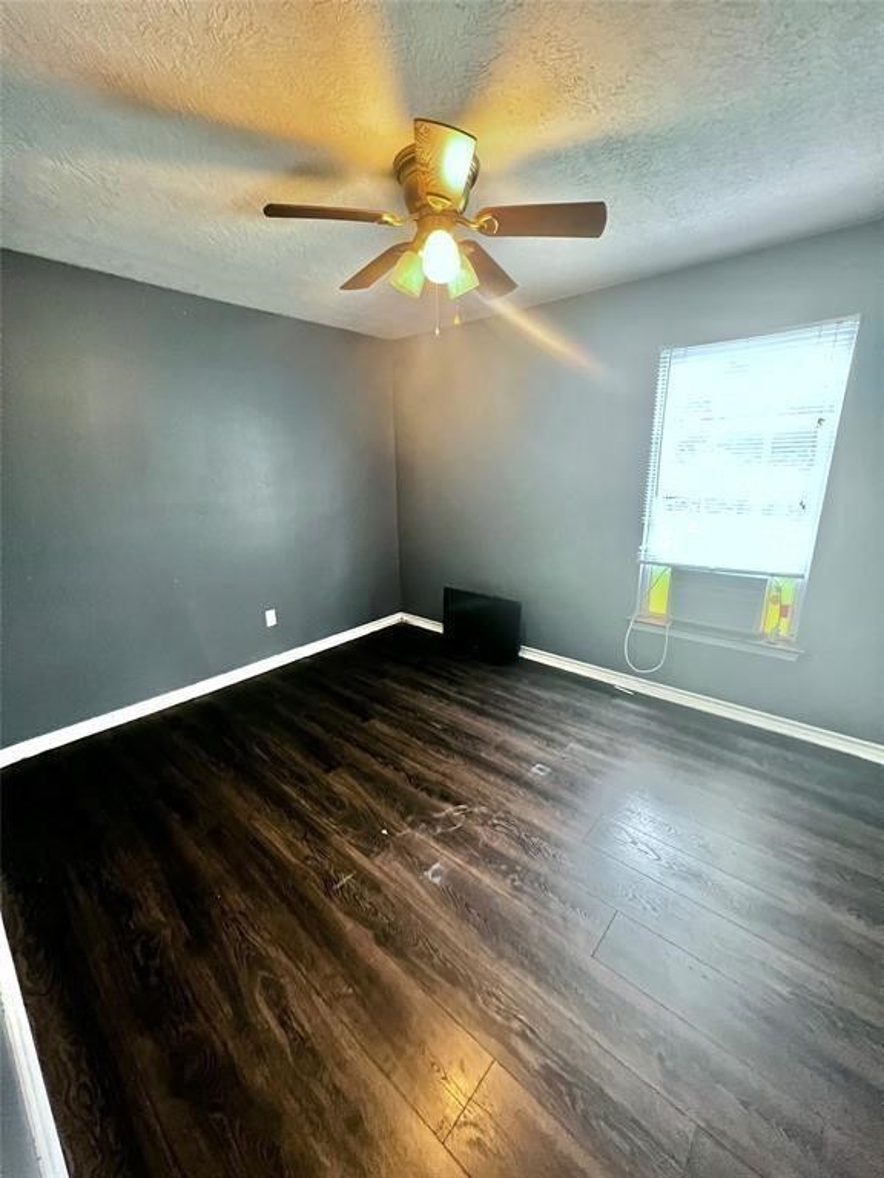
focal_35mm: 13
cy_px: 589
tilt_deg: -14.2
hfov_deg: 89.9
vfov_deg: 106.2
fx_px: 443
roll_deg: +0.5
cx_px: 442
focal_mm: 1.57
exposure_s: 1/60
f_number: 1.8
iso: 800
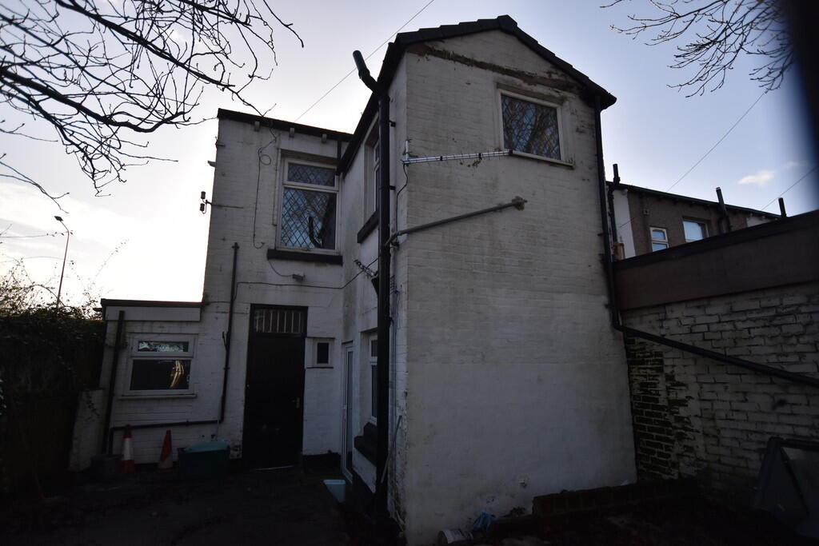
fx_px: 410
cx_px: 410
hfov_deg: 90.0
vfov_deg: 67.4
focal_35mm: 18
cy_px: 273
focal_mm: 12
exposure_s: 1/4000
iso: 500
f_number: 3.5
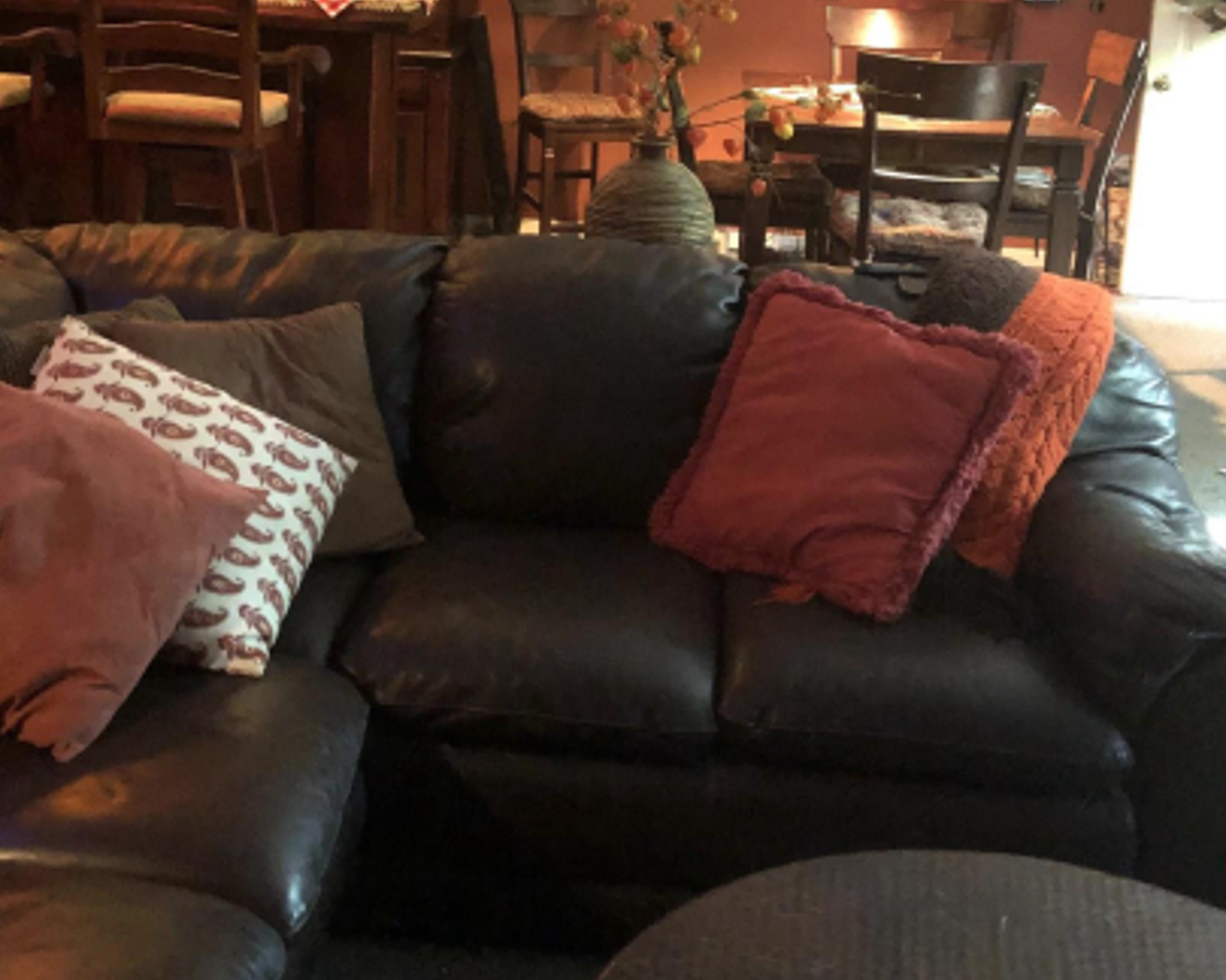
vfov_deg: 32.8
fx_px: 1633
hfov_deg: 41.1
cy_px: 256
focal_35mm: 45
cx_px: 554
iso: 640
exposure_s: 1/17
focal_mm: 3.99
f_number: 1.8
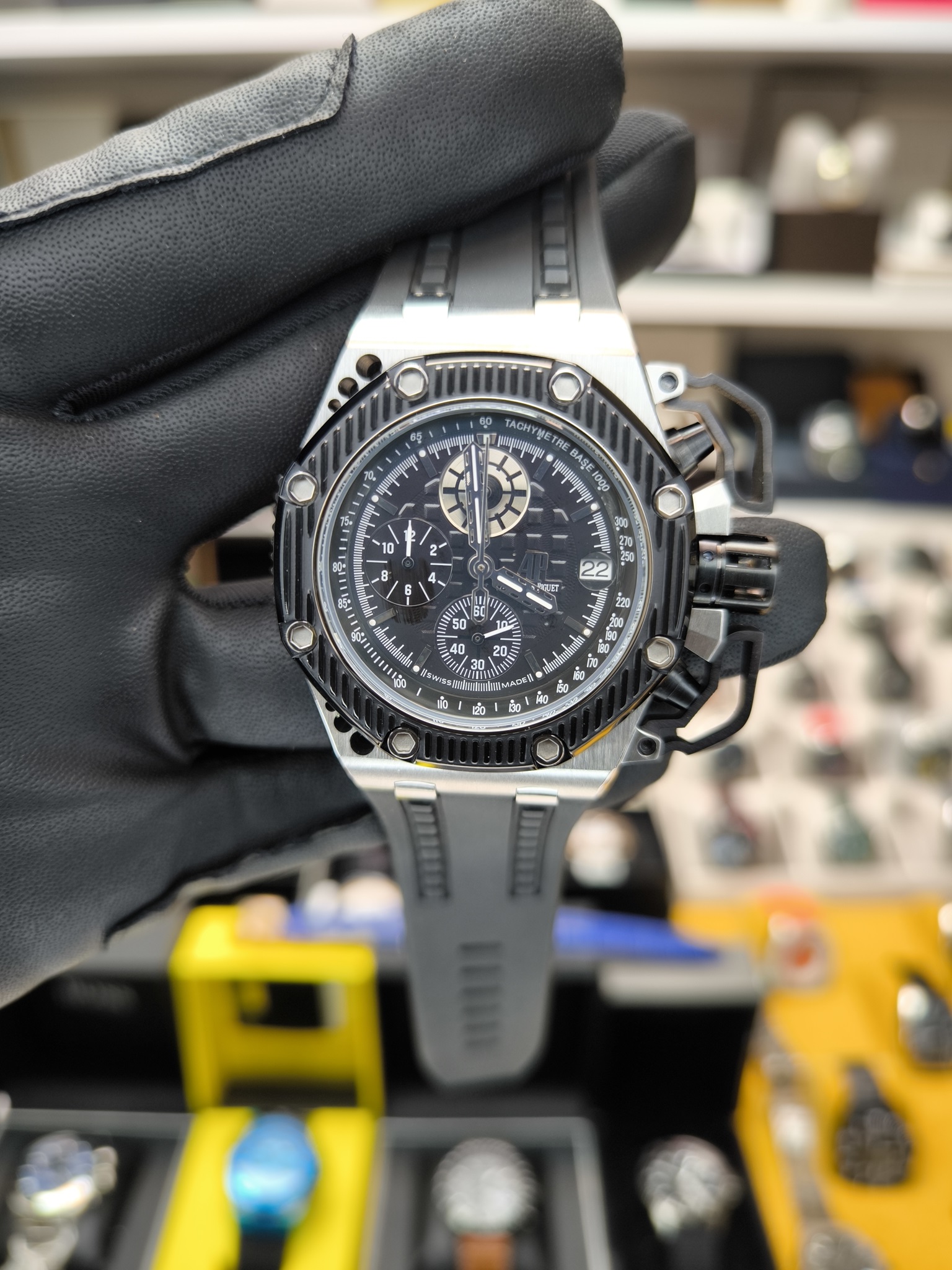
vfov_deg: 71.6
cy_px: 635
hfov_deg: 56.8
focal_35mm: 24
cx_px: 476
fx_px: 880
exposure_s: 1/100
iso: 50
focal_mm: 6.92
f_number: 1.9
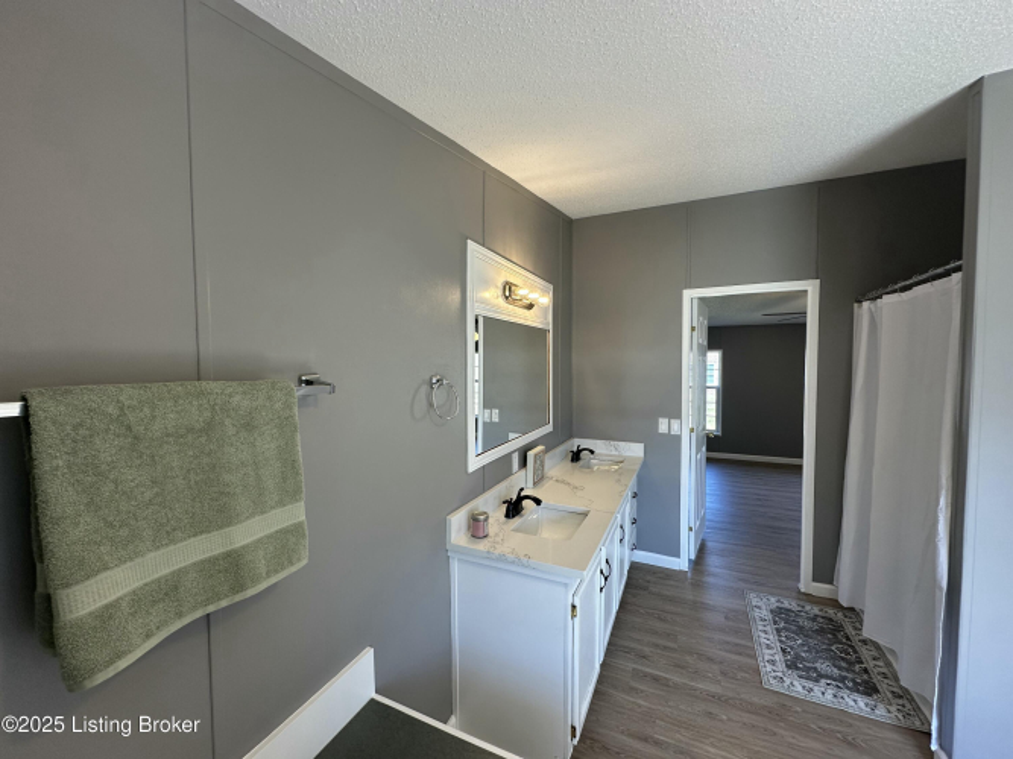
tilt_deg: -2.0
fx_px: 410
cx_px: 506
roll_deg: +0.8
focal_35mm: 14
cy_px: 380
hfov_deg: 102.1
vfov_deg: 85.7
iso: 100
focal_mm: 2.22
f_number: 2.2
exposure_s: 1/120
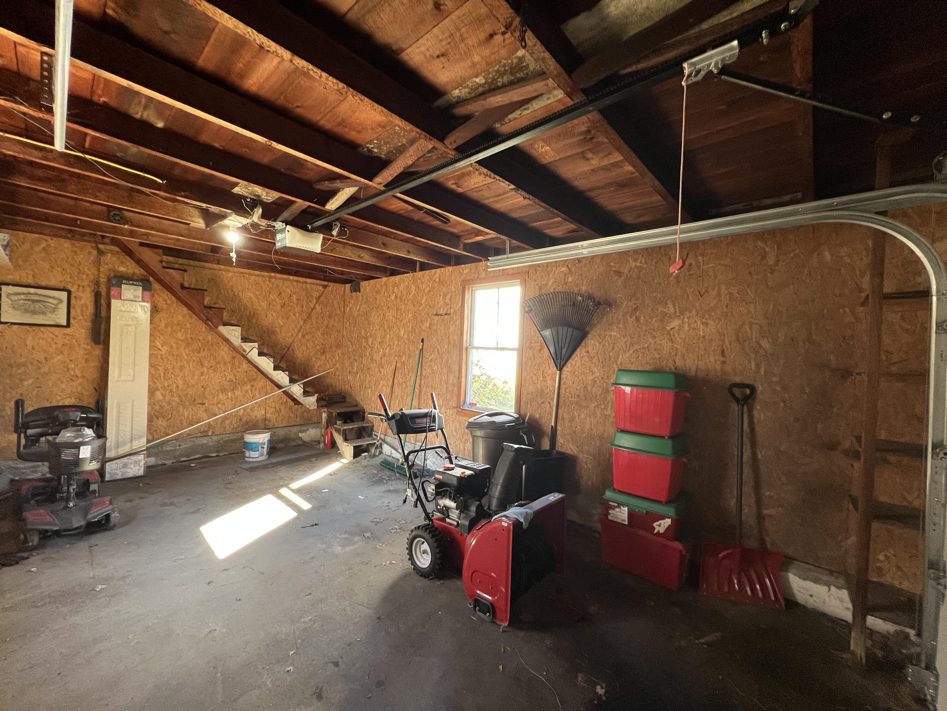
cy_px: 356
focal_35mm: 13
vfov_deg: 89.9
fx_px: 356
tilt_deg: -0.9
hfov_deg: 106.2
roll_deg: -2.4
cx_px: 474
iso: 250
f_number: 1.8
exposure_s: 1/98
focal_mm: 1.57
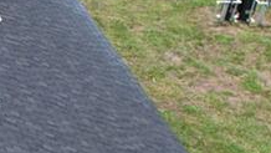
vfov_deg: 6.8
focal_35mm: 169
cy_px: 391
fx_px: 1215
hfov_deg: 10.6
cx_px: -420
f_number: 2.8
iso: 100
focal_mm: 8.38
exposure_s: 1/1500
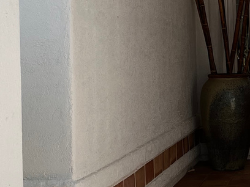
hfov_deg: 19.0
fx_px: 708
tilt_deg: +0.0
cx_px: 295
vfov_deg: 15.0
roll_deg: +1.3
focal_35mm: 98
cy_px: 51
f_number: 1.6
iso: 50
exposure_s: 1/1776
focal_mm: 5.1
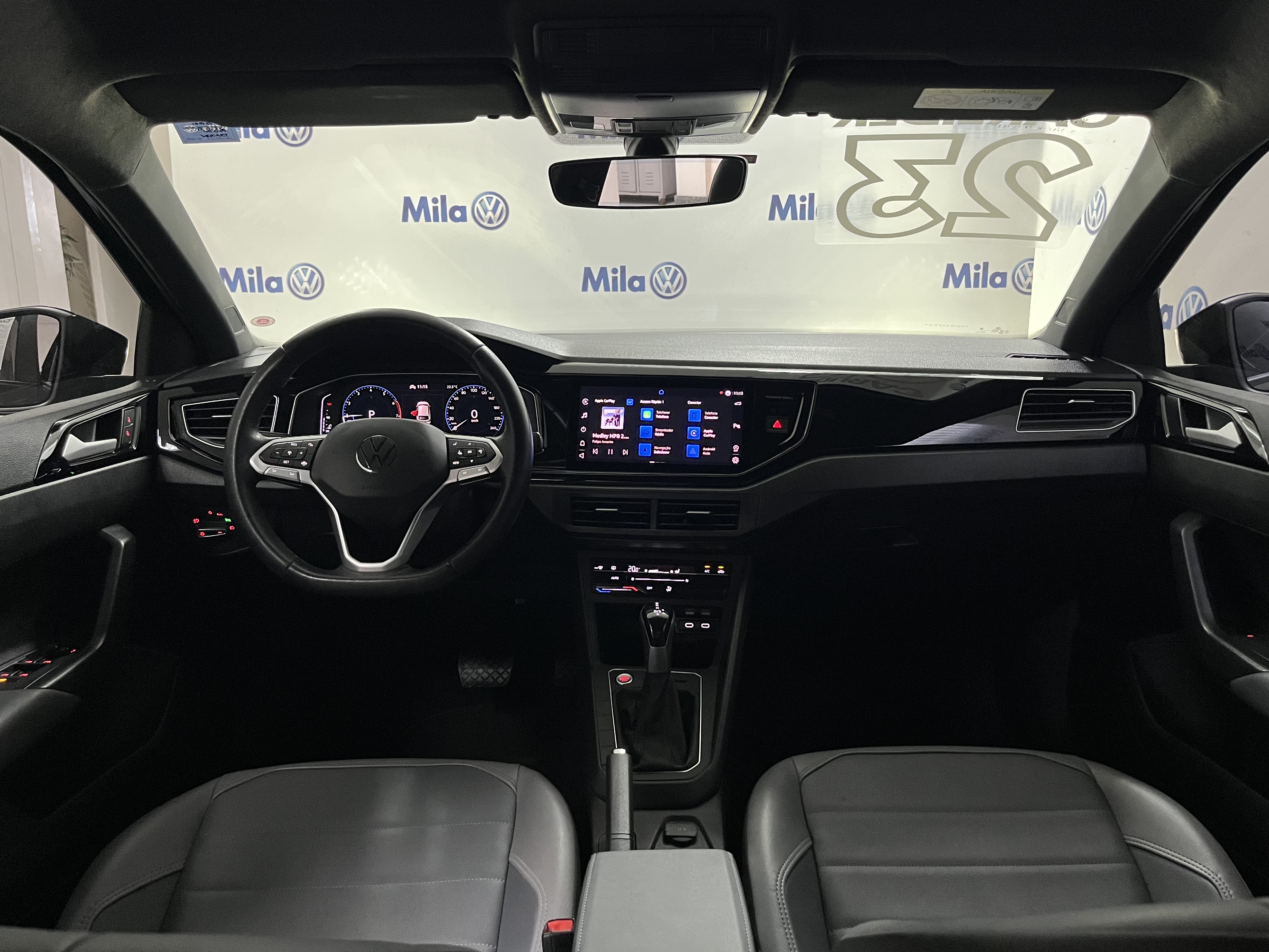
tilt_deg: -13.5
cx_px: 653
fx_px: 990
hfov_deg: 65.3
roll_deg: +0.5
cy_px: 470
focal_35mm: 27
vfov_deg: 51.4
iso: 400
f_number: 1.6
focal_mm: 5.1
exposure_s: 1/40
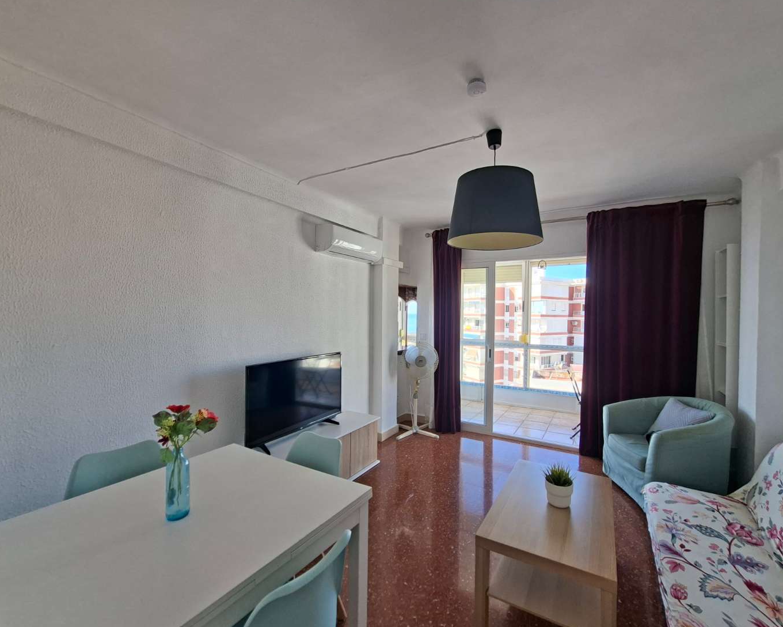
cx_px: 419
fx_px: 324
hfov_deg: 100.5
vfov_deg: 88.0
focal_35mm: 14
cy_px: 317
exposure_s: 1/120
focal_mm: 1.74
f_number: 2.2
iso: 40
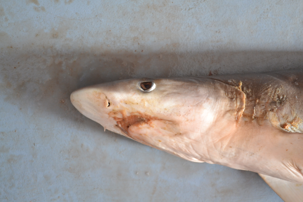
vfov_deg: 16.6
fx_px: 694
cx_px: 152
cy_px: 101
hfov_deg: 24.6
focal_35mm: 82
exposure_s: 1/15
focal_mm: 55
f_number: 5.6
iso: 900
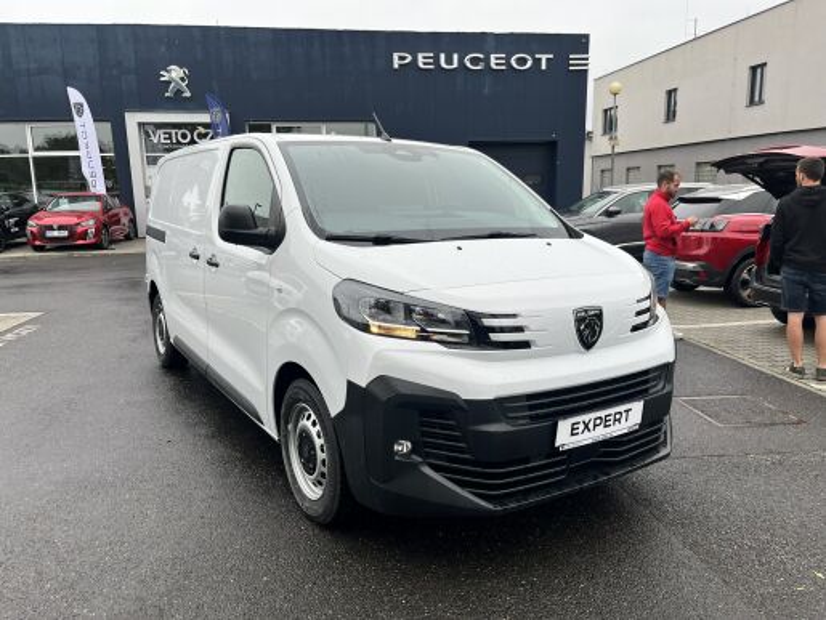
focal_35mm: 26
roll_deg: +1.0
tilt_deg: -12.8
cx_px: 413
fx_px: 621
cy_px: 310
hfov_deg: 67.3
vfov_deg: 53.1
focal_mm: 5.1
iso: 50
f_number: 1.6
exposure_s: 1/608
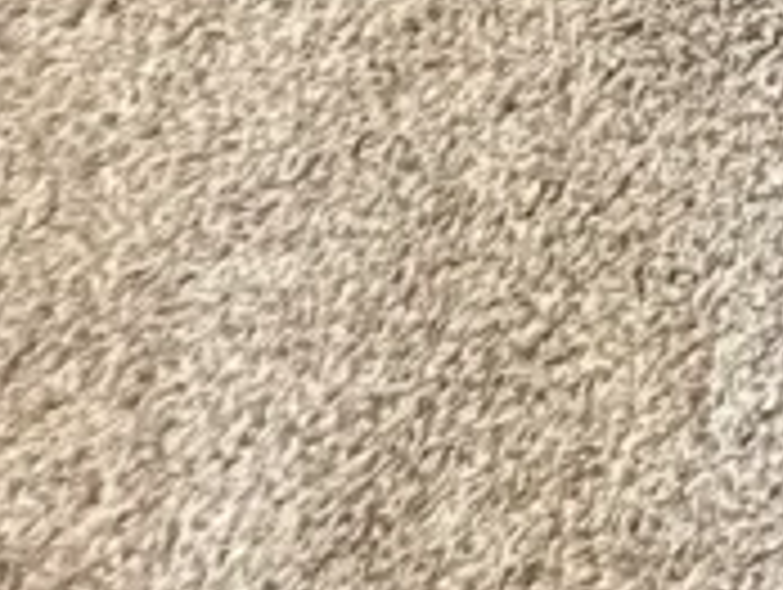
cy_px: -1293
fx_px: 3466
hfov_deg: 12.0
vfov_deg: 8.1
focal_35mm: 153
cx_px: 1341
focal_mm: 5.1
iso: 500
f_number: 1.6
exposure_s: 1/48
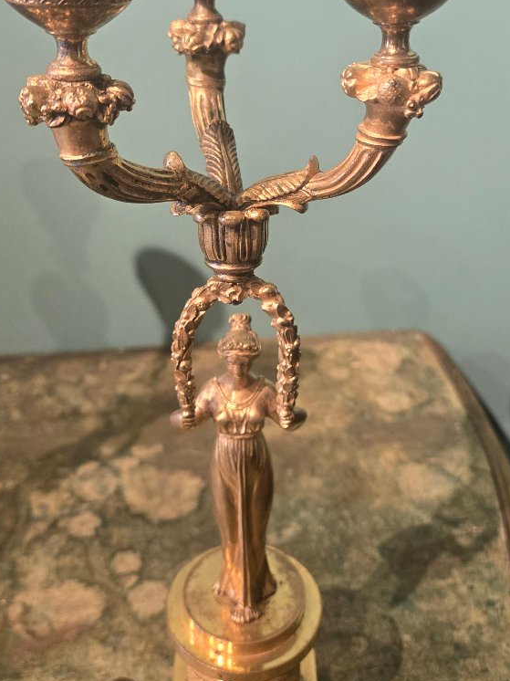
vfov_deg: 49.6
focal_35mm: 37
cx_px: 266
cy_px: 254
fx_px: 727
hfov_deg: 38.6
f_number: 1.8
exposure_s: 1/100
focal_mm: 5.4
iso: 500
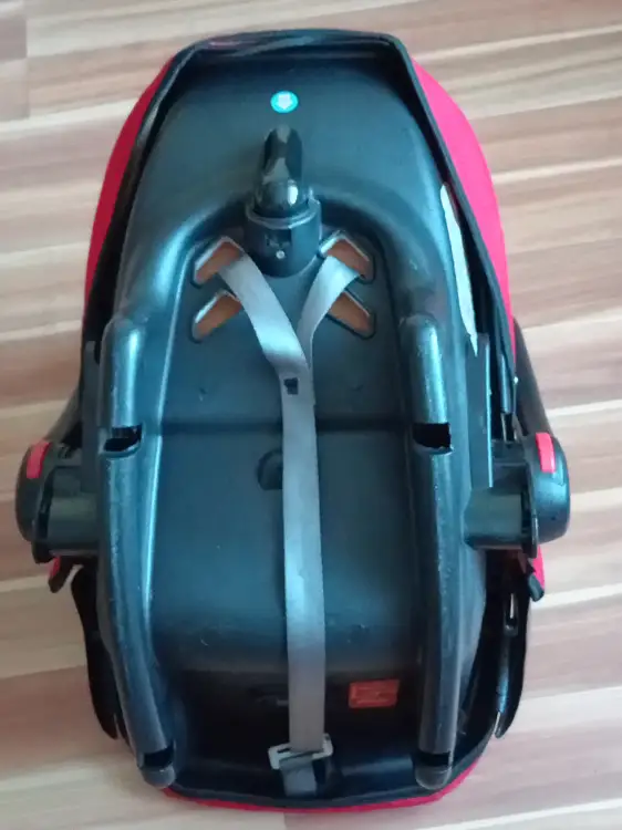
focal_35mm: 50
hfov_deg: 29.1
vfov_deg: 38.2
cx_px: 311
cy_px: 415
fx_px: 1199
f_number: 1.8
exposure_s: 1/20
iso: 1603
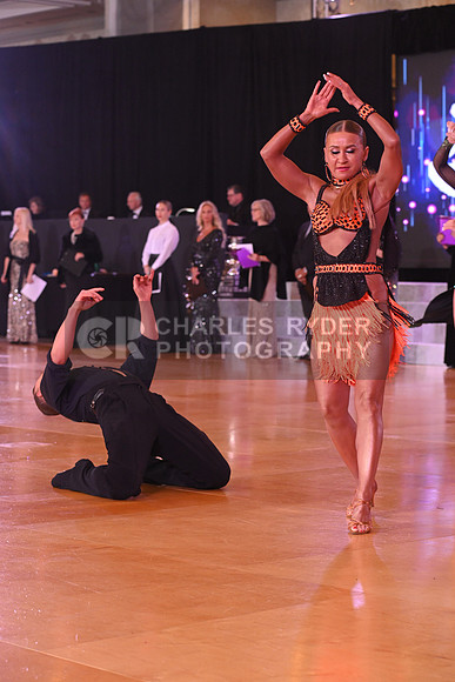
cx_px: 228
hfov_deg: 14.9
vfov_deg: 22.1
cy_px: 341
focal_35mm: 92
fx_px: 1743
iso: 2500
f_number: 5.6
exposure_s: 1/200
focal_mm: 92
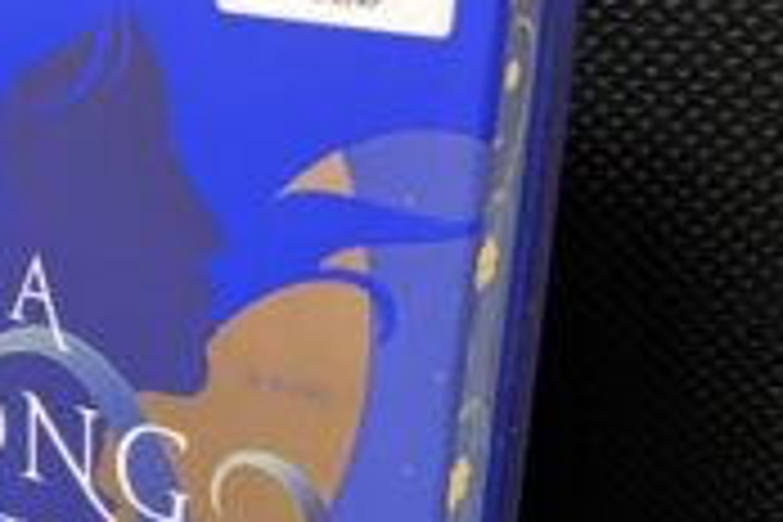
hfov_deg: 29.8
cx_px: 238
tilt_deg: -28.5
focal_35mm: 67
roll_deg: +2.2
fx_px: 1457
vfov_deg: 19.8
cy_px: 500
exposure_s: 1/30
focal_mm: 3.99
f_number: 1.8
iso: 500
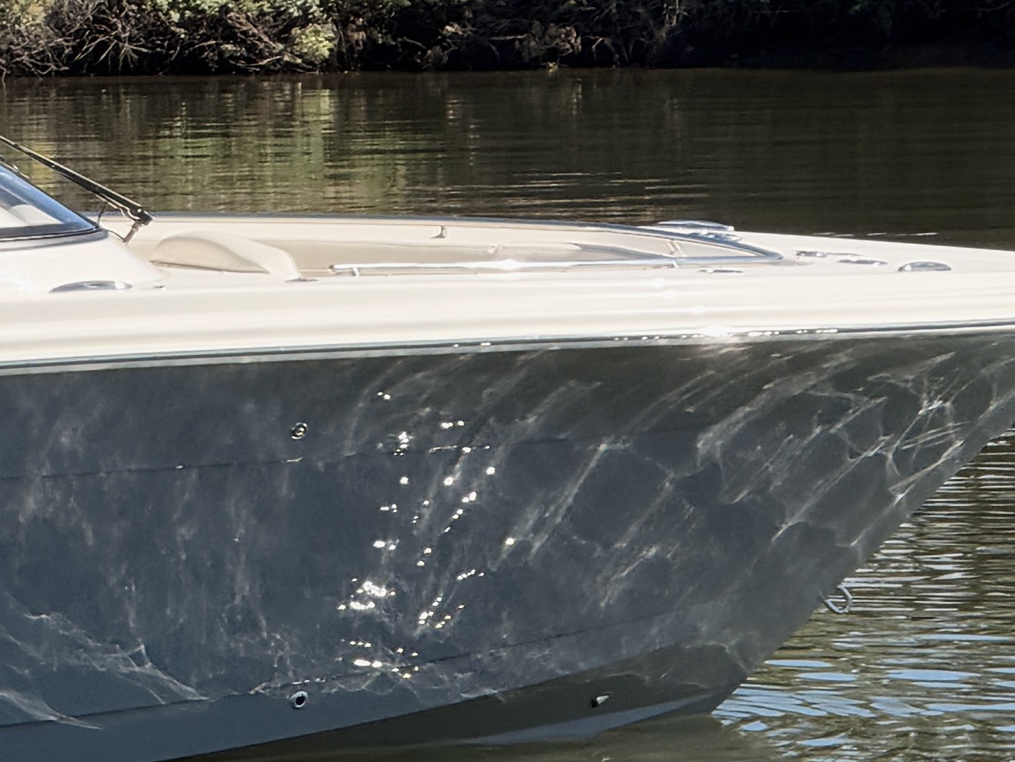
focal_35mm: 431
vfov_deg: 3.4
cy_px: 120
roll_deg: +1.8
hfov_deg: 4.6
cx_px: -788
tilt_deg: -0.8
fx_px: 12639
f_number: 2.8
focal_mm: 16.89
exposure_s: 1/638
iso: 40
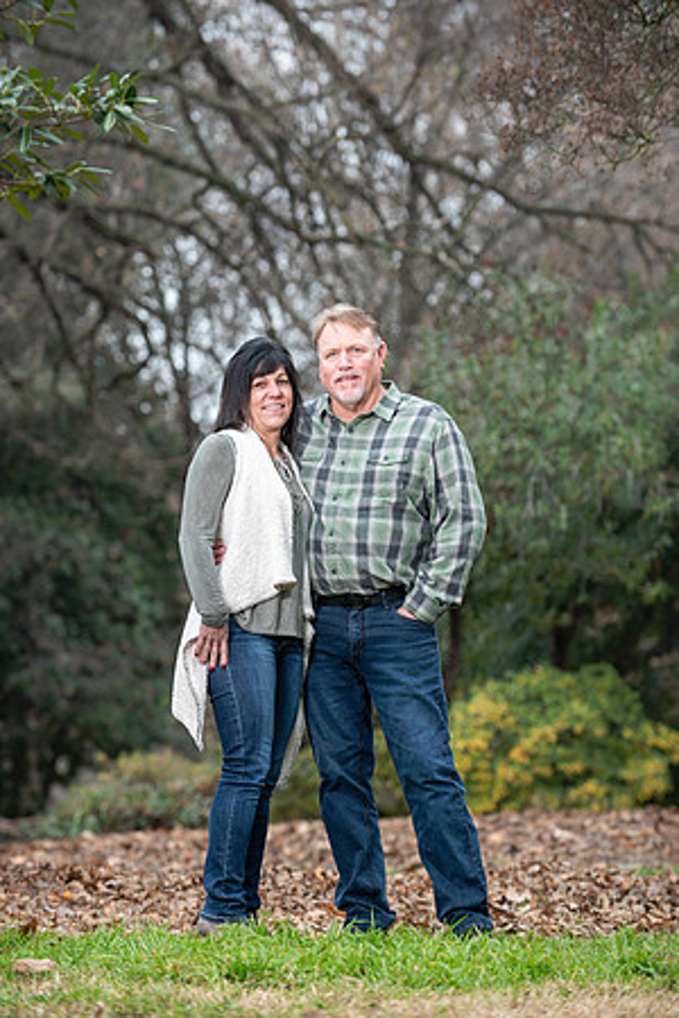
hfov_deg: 8.9
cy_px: 509
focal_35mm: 155
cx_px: 340
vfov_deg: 13.2
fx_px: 4385
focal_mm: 155
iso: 200
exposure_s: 1/125
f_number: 4
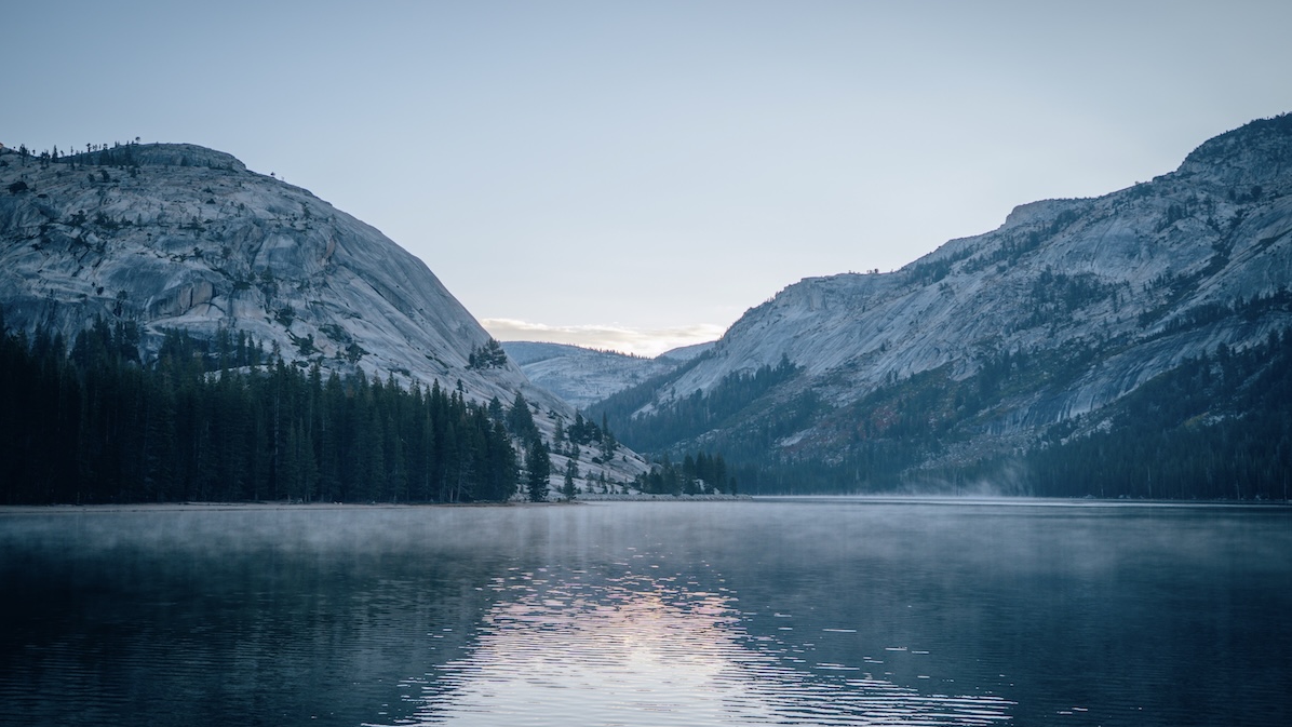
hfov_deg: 49.4
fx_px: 1405
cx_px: 646
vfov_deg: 29.0
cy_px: 356
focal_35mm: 41
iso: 200
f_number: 2.8
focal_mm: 39
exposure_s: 1/800
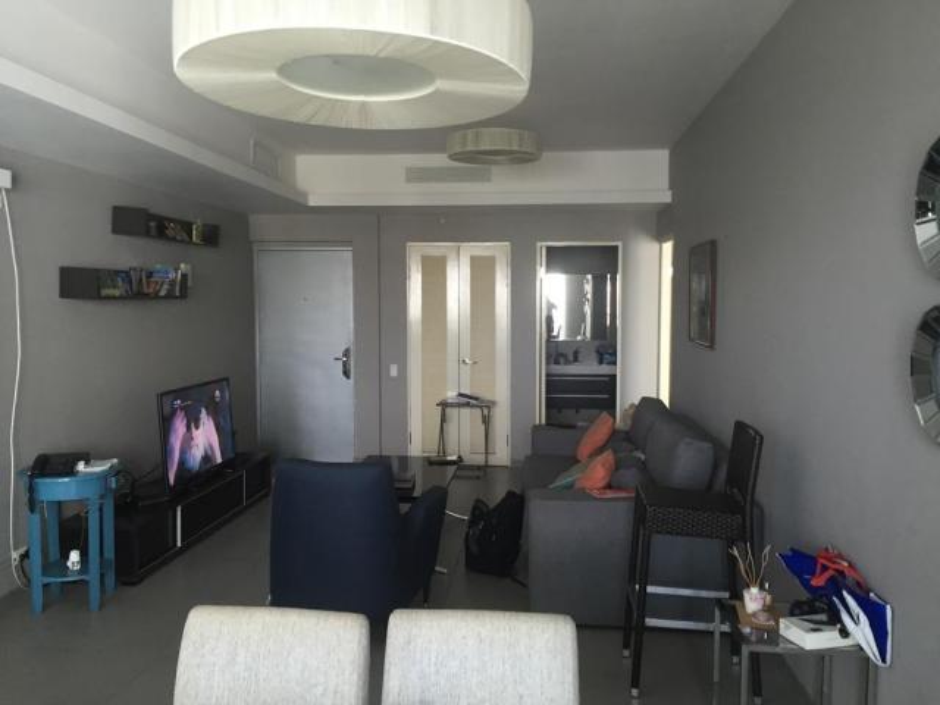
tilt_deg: -5.7
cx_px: 470
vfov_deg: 48.2
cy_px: 352
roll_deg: -0.3
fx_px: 787
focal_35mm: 29
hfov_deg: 61.7
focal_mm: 4.15
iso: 80
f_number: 2.2
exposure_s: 1/30
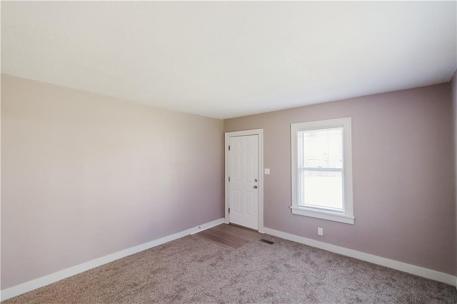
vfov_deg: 73.7
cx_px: 228
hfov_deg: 96.8
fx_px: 203
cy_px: 152
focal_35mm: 16
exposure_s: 1/200
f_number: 3.5
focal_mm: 16
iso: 1000
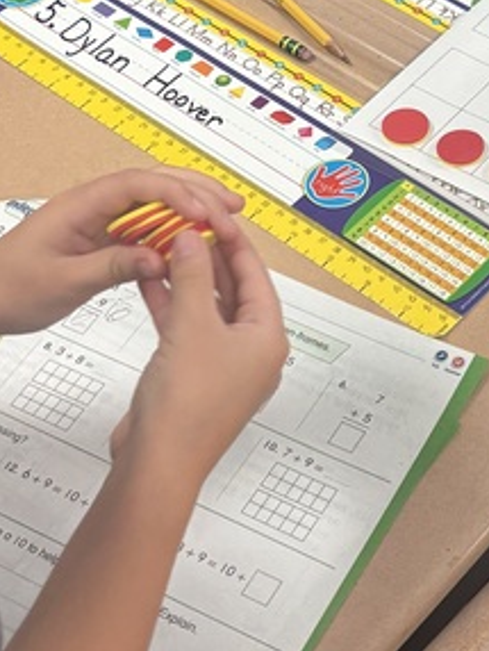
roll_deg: -3.1
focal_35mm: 93
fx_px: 1749
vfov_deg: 20.5
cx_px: 578
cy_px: 34
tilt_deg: -42.9
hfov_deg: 15.4
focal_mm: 5.96
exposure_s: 1/120
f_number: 1.6
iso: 125
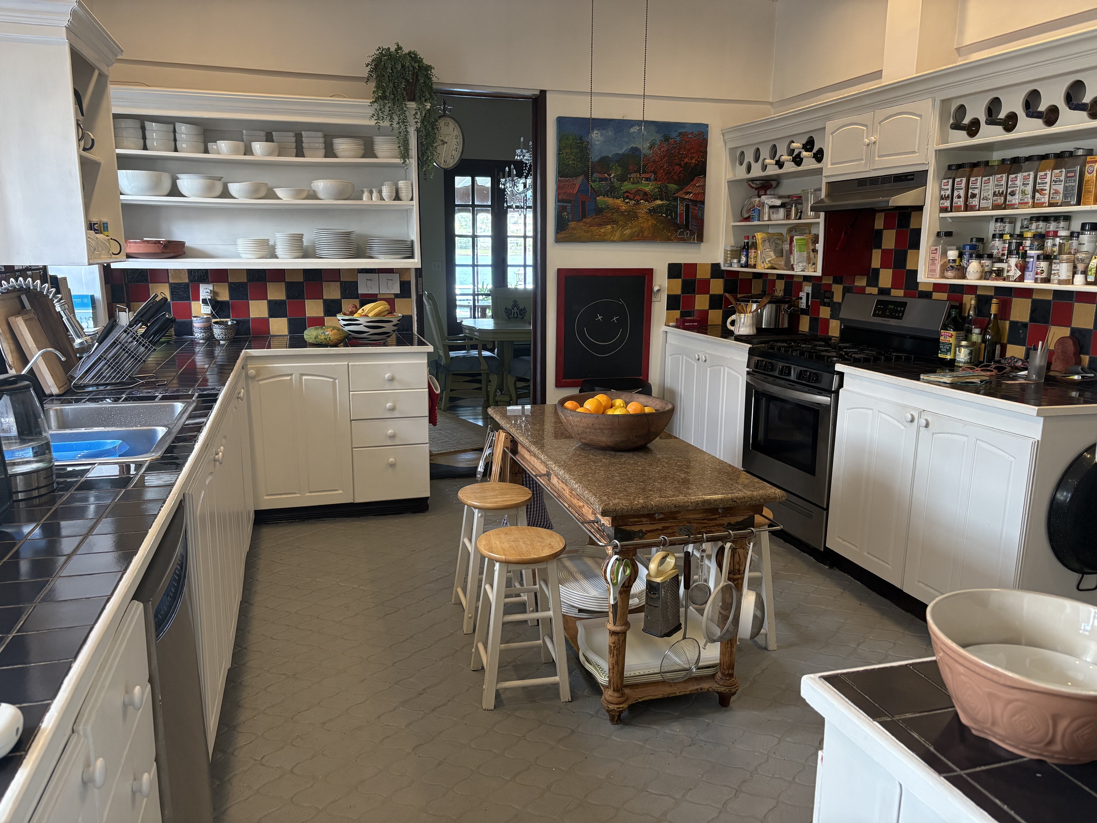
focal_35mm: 26
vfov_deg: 53.1
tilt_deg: -11.3
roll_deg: +0.8
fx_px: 824
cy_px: 412
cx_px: 548
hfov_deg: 67.3
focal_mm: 5.96
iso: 200
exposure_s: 1/120
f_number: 1.6
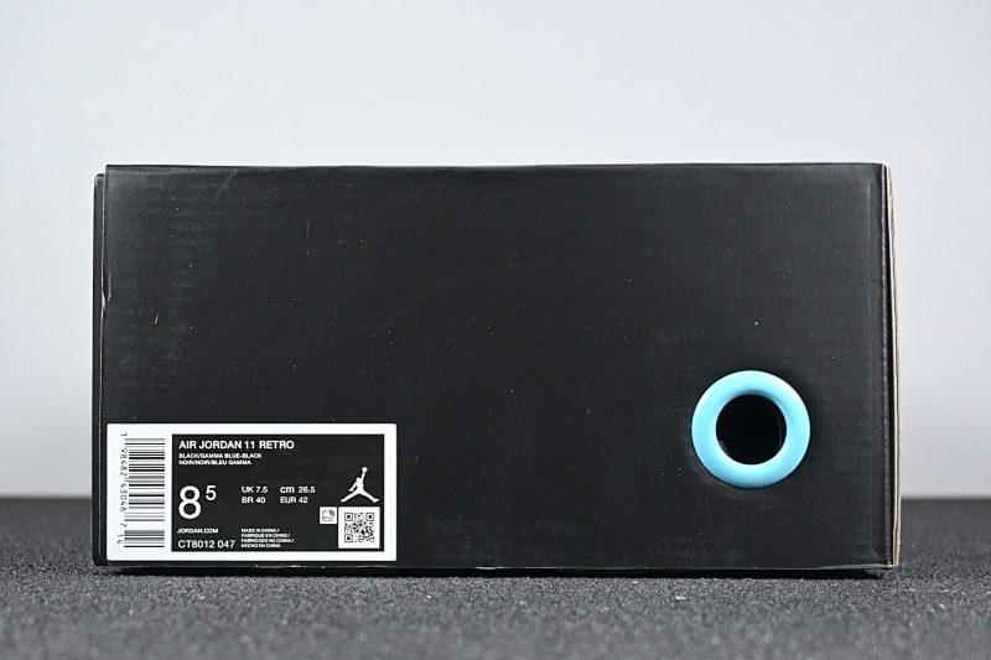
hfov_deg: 34.2
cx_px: 496
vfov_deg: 23.2
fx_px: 1610
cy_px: 330
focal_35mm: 58
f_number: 5.6
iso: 1100
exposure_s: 1/125
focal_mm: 39
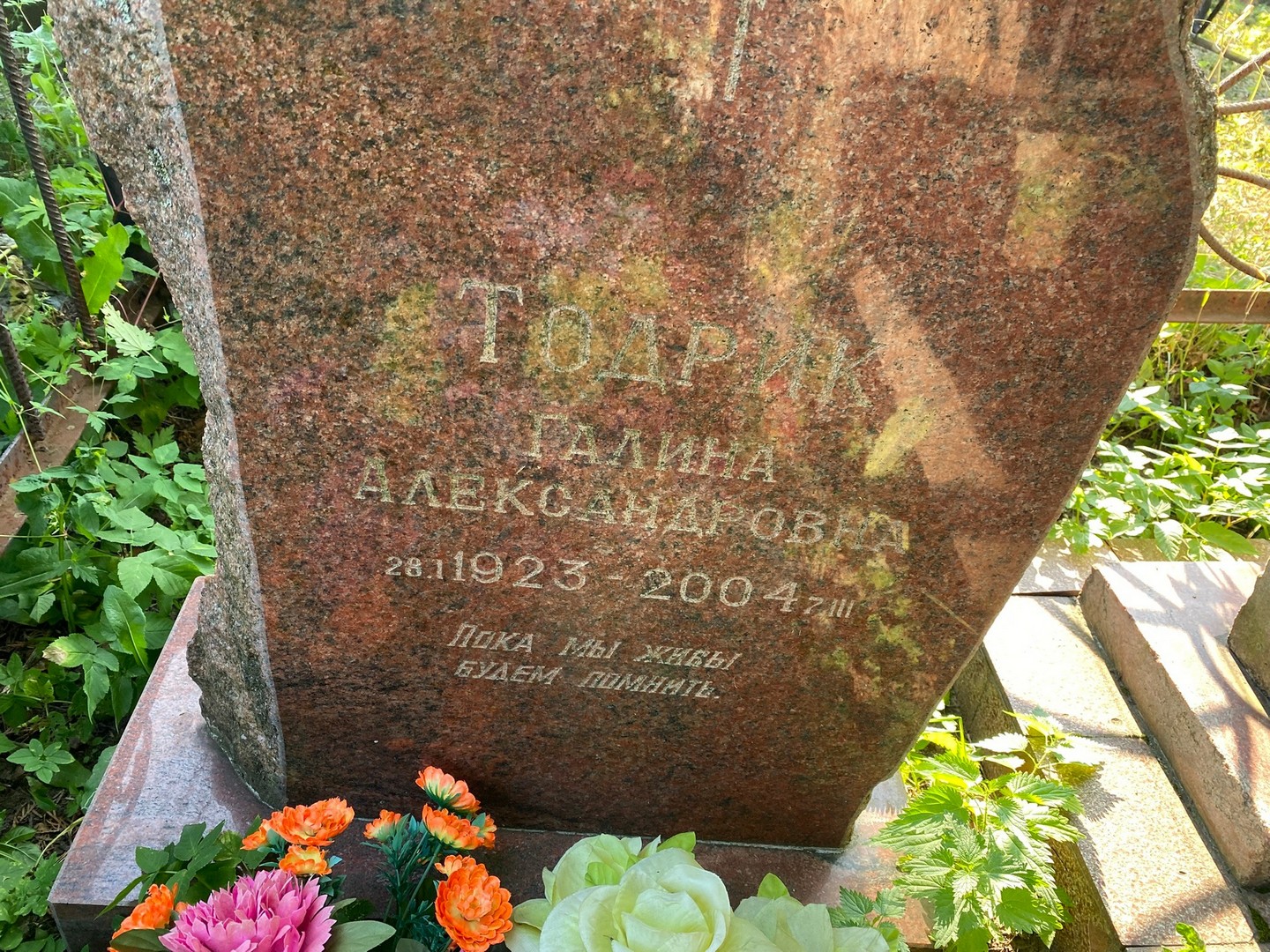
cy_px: 476
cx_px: 635
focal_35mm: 26
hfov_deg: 67.3
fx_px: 954
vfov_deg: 53.1
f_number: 1.8
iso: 80
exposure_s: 1/121
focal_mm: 4.25
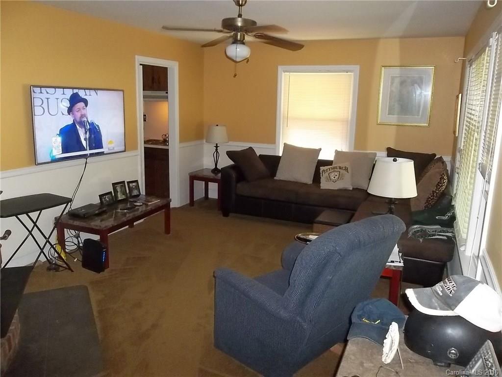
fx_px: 392
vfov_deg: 51.4
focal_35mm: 27
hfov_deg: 65.3
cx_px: 251
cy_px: 188
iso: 400
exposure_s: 1/30
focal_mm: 4.9
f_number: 3.5
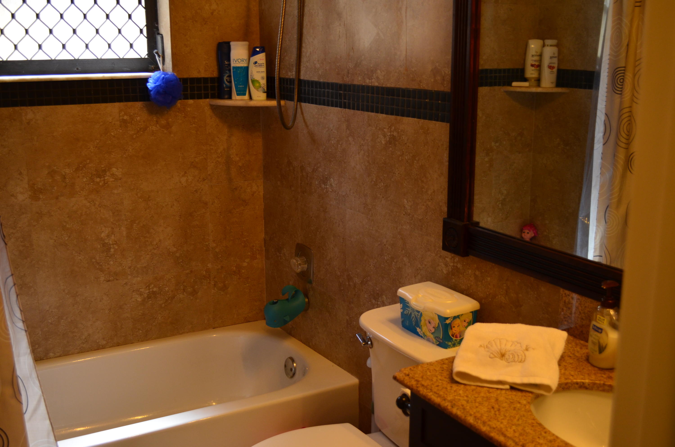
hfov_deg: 46.5
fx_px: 786
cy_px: 224
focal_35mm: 42
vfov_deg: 31.8
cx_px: 338
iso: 450
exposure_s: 1/60
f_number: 4.5
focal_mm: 28
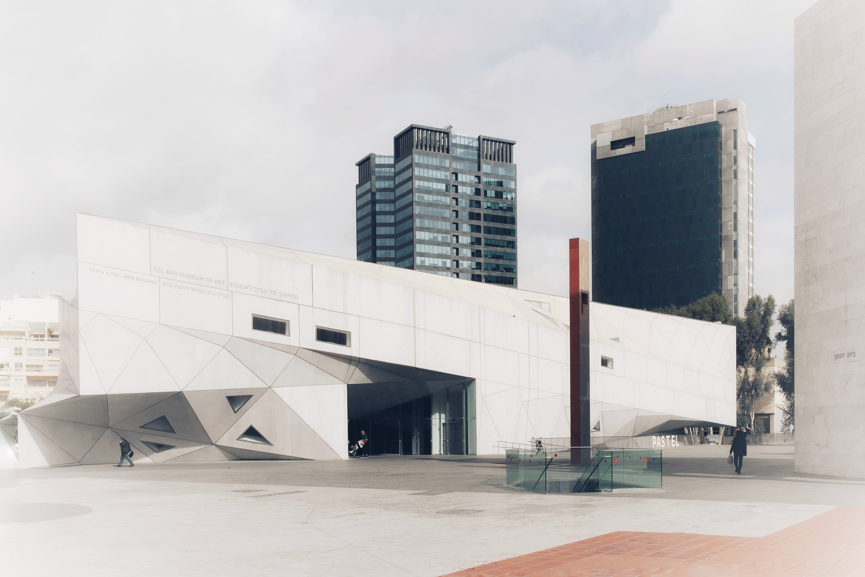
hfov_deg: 53.1
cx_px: 432
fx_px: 865
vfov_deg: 36.9
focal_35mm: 36
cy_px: 288
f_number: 8
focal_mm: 24
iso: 100
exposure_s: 1/400
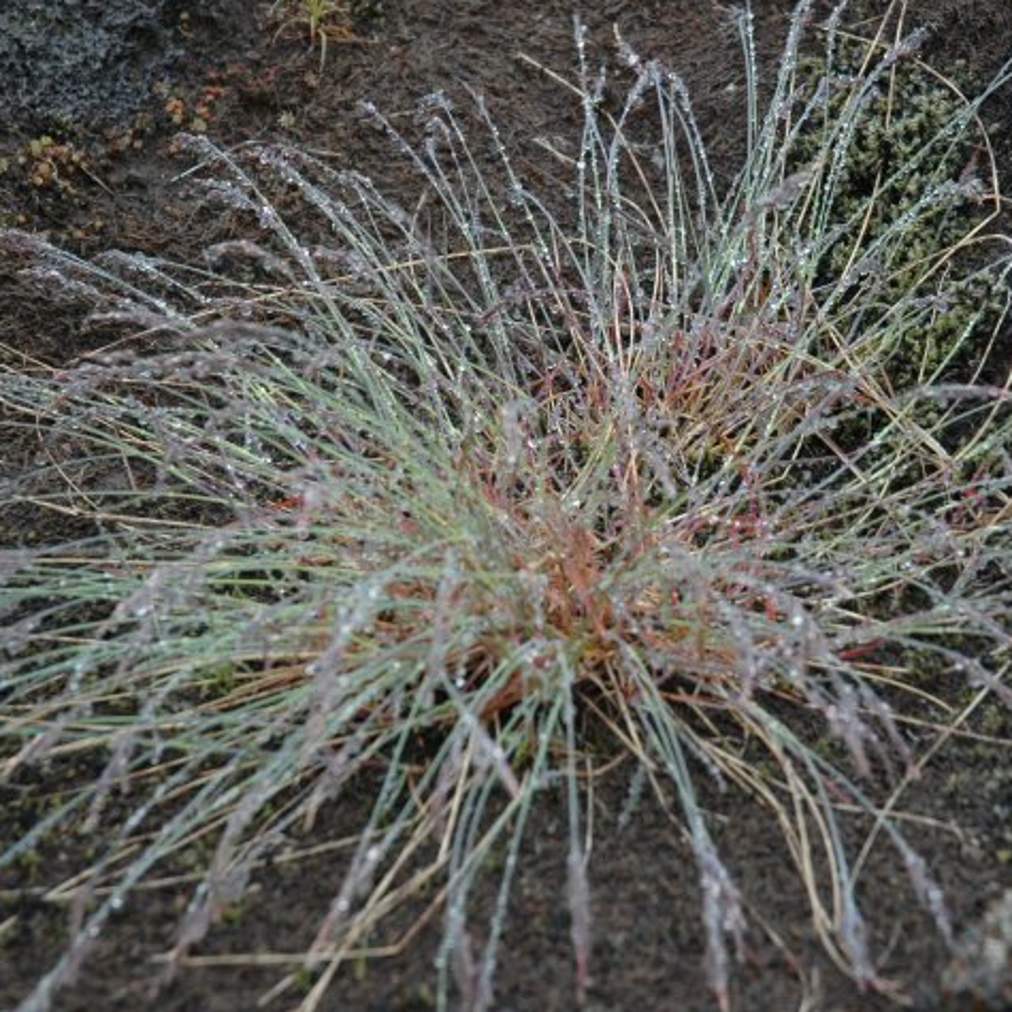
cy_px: 503
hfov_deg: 14.5
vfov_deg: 14.5
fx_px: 3969
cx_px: 608
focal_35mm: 120
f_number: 5
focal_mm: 62
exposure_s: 1/80
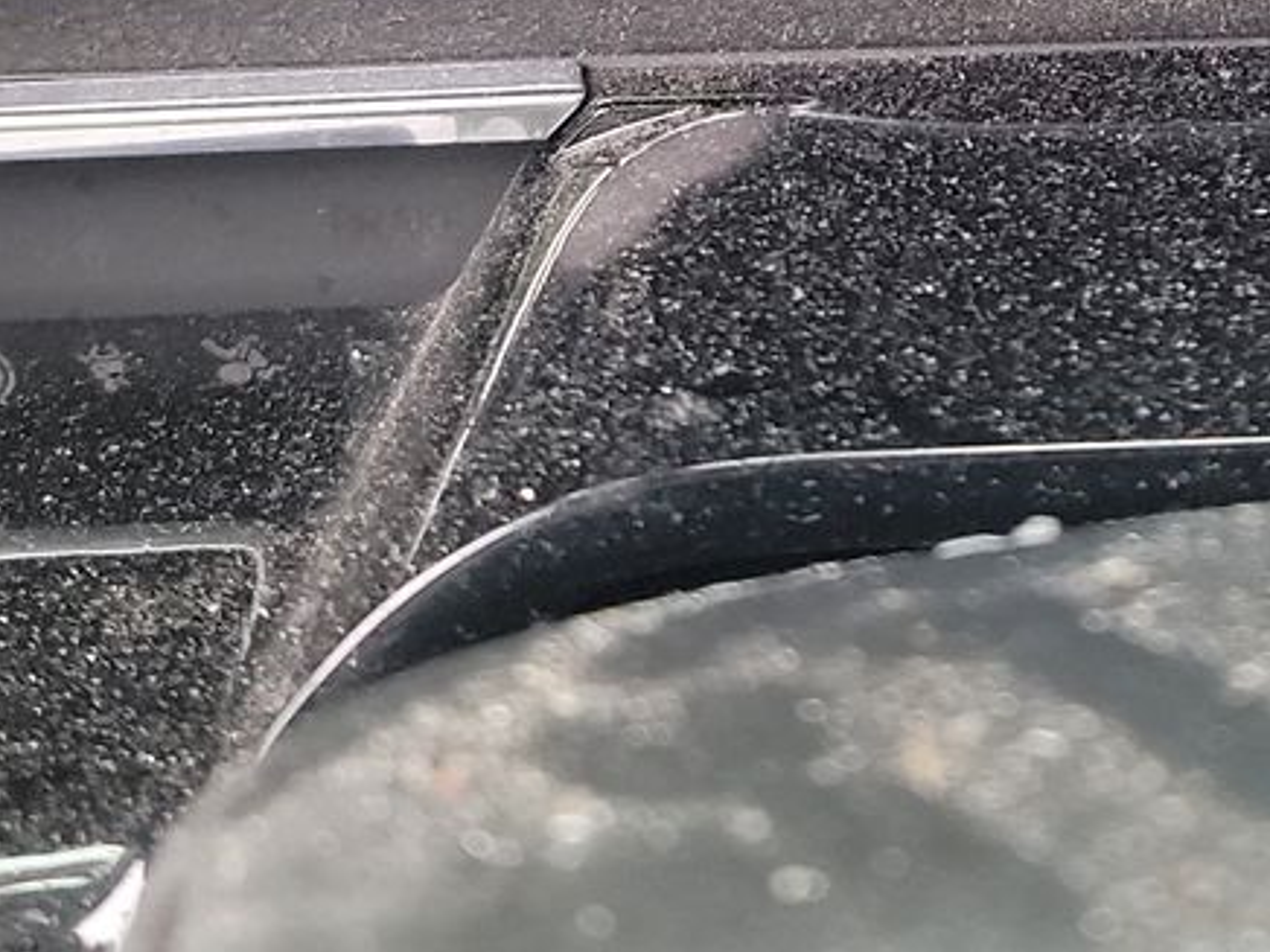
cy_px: -559
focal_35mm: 88
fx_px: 3229
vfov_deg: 15.3
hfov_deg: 21.5
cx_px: 1273
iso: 837
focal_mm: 6.7
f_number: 1.8
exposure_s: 1/59
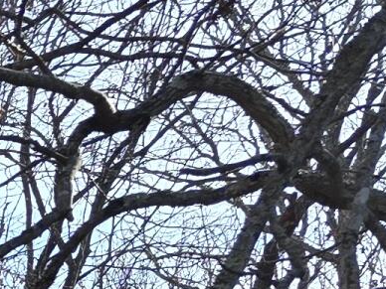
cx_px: -936
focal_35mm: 178
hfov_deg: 8.4
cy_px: 1052
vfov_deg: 6.9
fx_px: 1985
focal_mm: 6.3
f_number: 1.7
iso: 12
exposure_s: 1/272
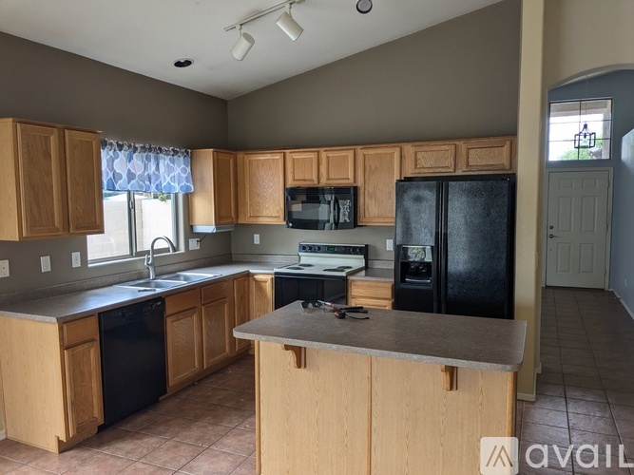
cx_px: 317
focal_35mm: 27
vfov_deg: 51.3
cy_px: 238
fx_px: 494
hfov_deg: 65.3
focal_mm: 4.38
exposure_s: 1/138
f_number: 1.73
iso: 41
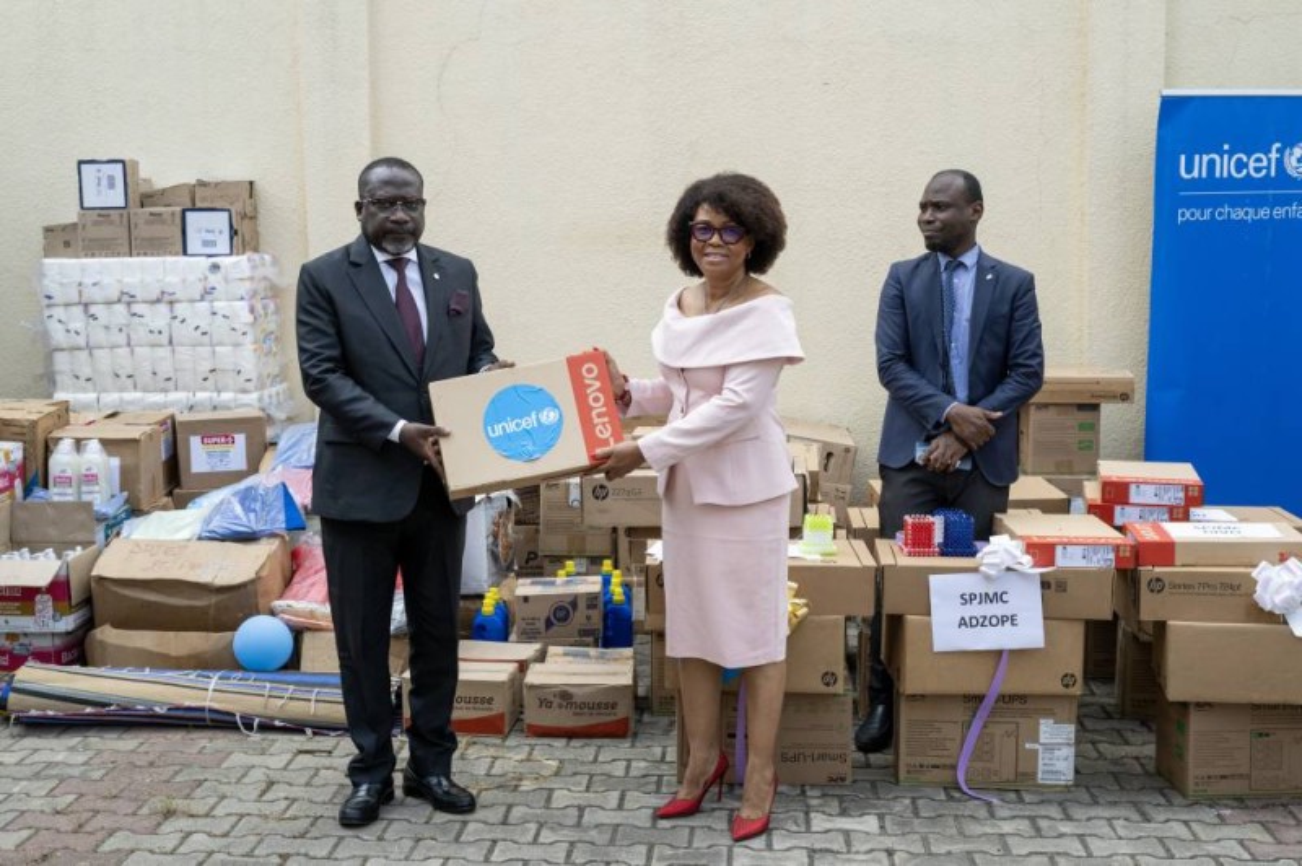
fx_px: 1662
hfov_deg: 42.8
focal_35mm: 46
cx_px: 651
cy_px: 433
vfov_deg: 29.2
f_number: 7.1
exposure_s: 1/500
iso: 500
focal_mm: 46
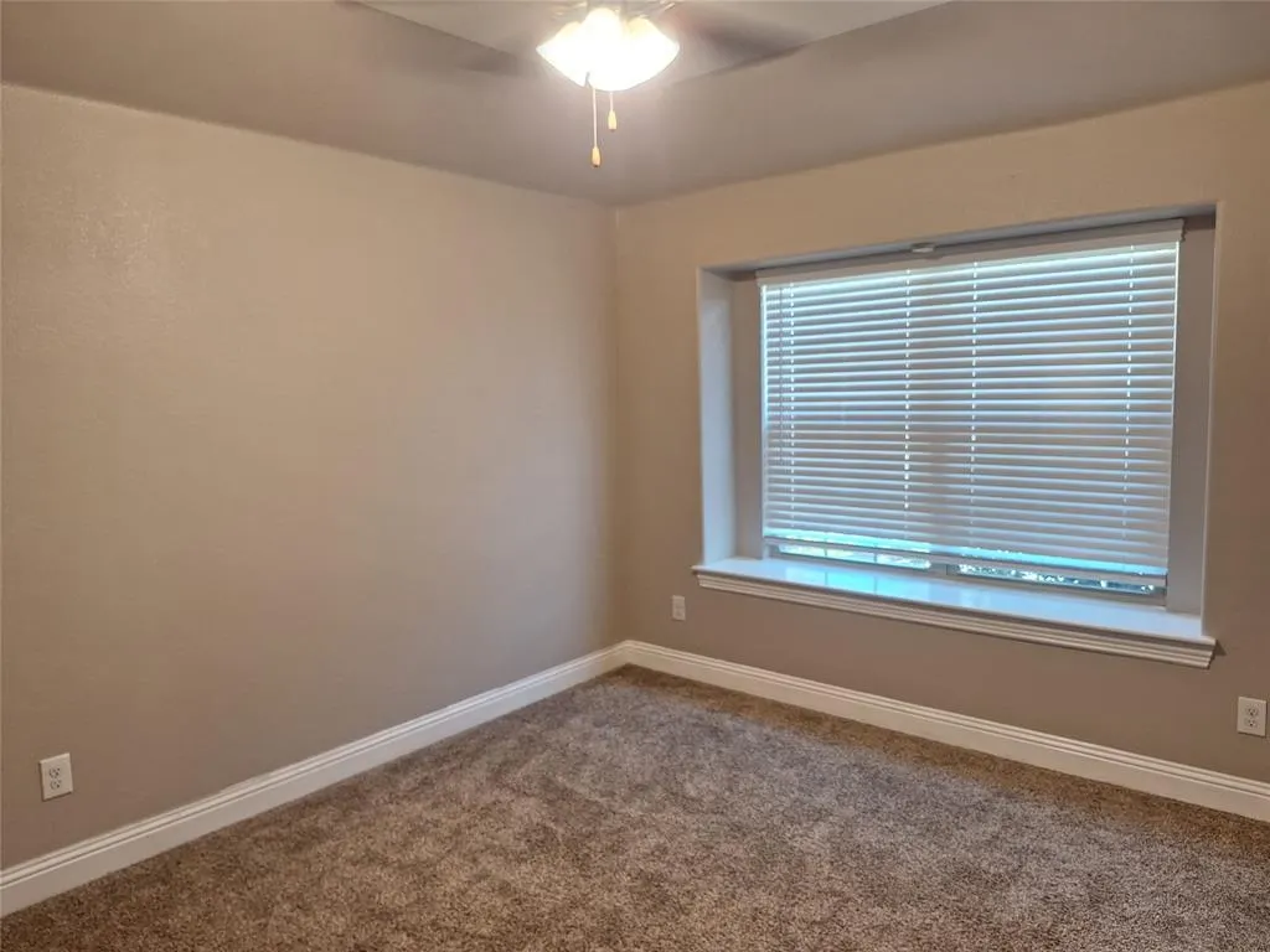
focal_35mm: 23
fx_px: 844
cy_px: 476
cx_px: 635
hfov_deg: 73.9
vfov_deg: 58.9
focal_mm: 5.54
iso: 80
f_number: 1.8
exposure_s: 1/40
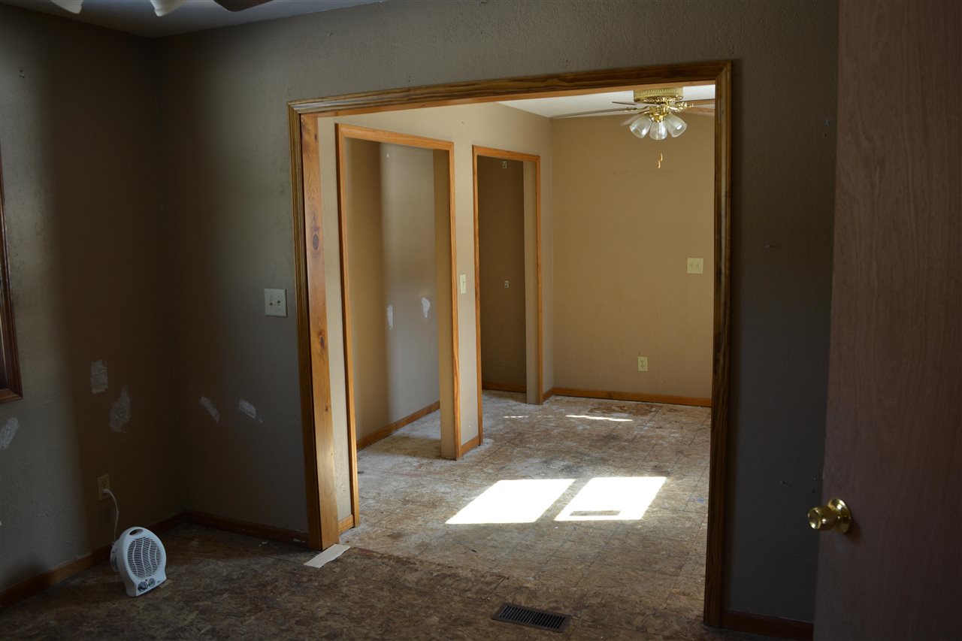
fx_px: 802
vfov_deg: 43.6
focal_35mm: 30
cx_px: 481
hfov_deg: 61.9
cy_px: 320
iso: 400
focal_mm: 20
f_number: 4.5
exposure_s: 1/80
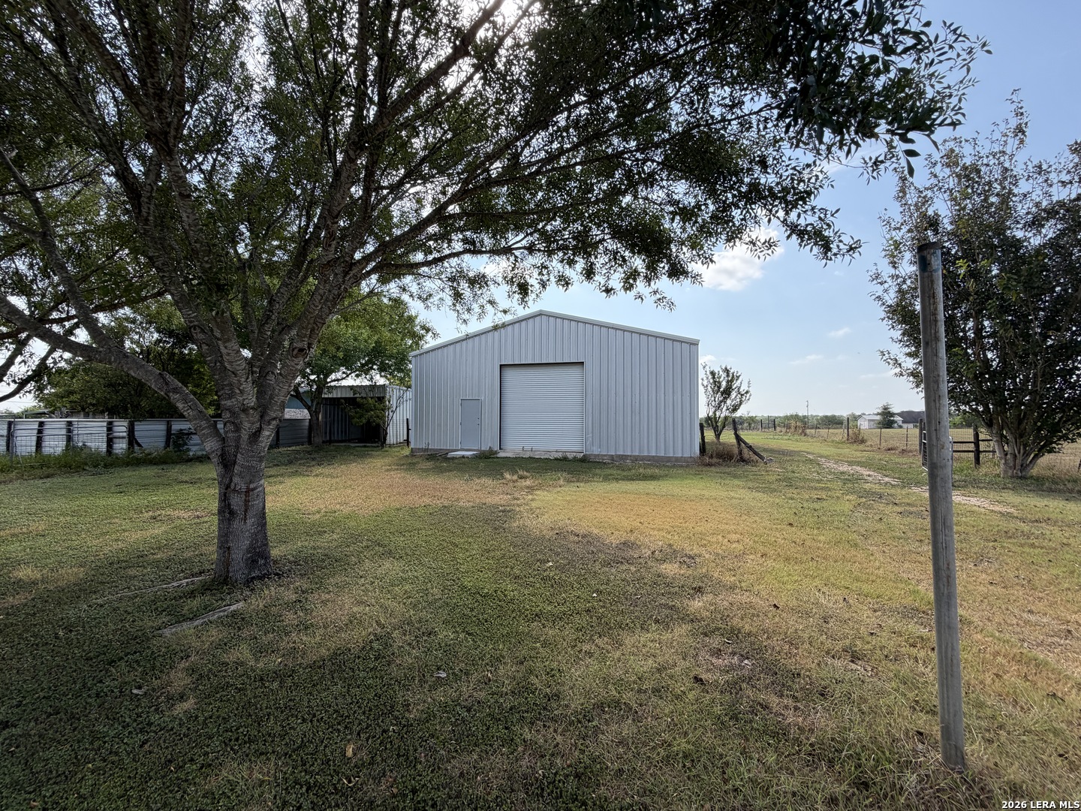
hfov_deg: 102.1
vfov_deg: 85.7
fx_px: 437
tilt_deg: +2.2
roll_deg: -0.9
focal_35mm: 14
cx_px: 540
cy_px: 406
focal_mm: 2.22
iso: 40
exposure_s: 1/770
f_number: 2.2
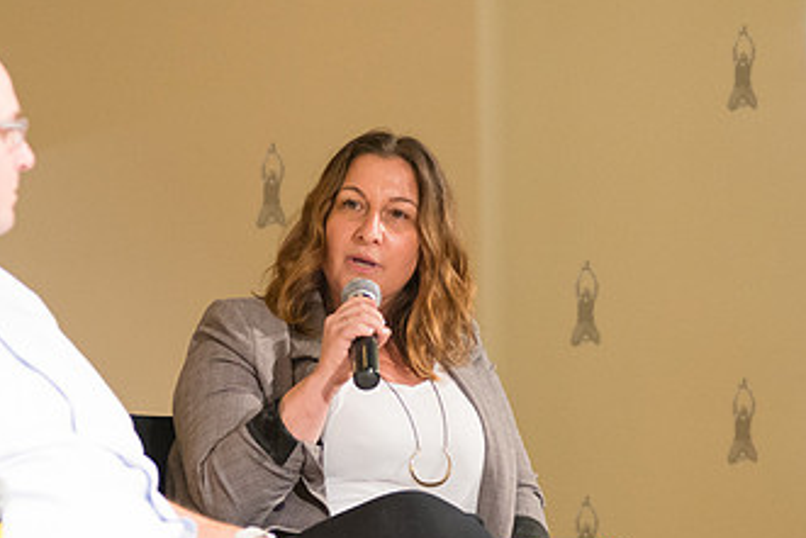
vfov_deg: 5.1
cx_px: 270
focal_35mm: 272
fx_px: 6092
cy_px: 420
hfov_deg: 7.6
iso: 4000
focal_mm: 155
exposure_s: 1/200
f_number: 2.8
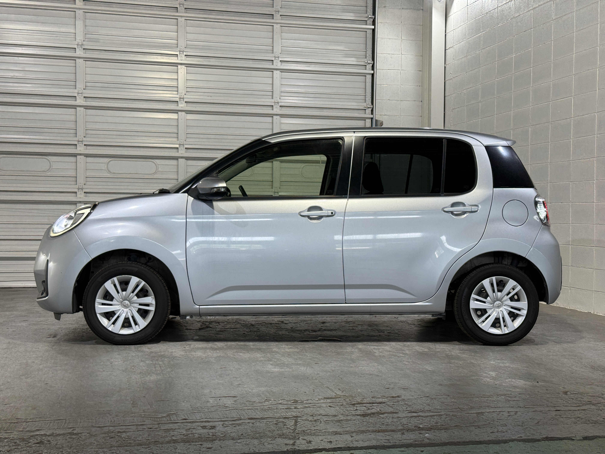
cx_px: 302
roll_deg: -0.6
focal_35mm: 48
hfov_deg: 39.7
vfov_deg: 30.3
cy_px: 227
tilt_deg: -0.3
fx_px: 839
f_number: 1.78
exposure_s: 1/60
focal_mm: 6.76
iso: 80
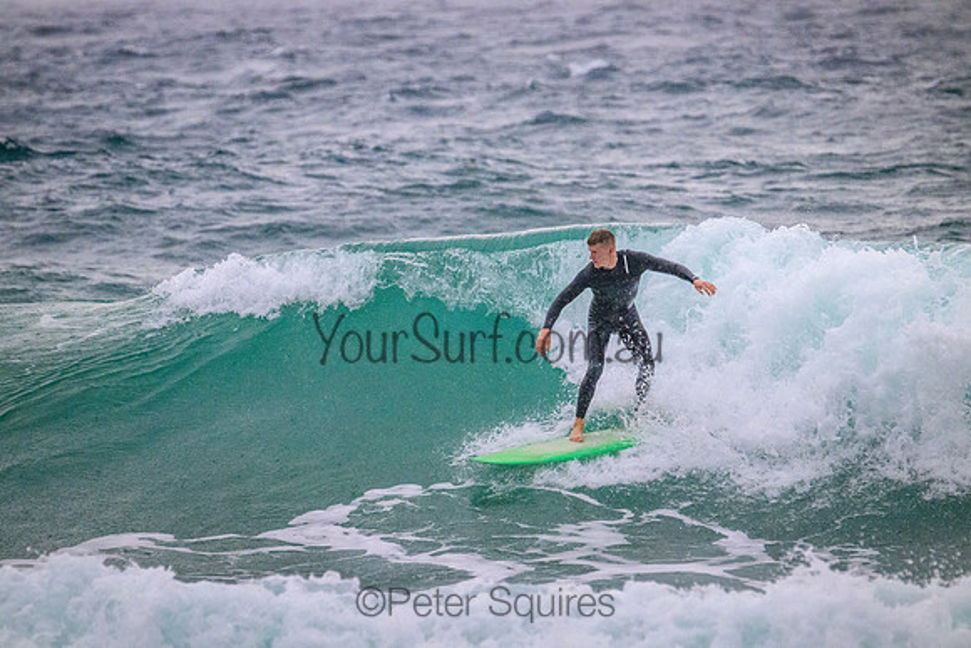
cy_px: 324
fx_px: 16186
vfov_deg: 2.3
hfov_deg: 3.4
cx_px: 486
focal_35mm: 600
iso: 7200
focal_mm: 600
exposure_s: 1/2000
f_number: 11
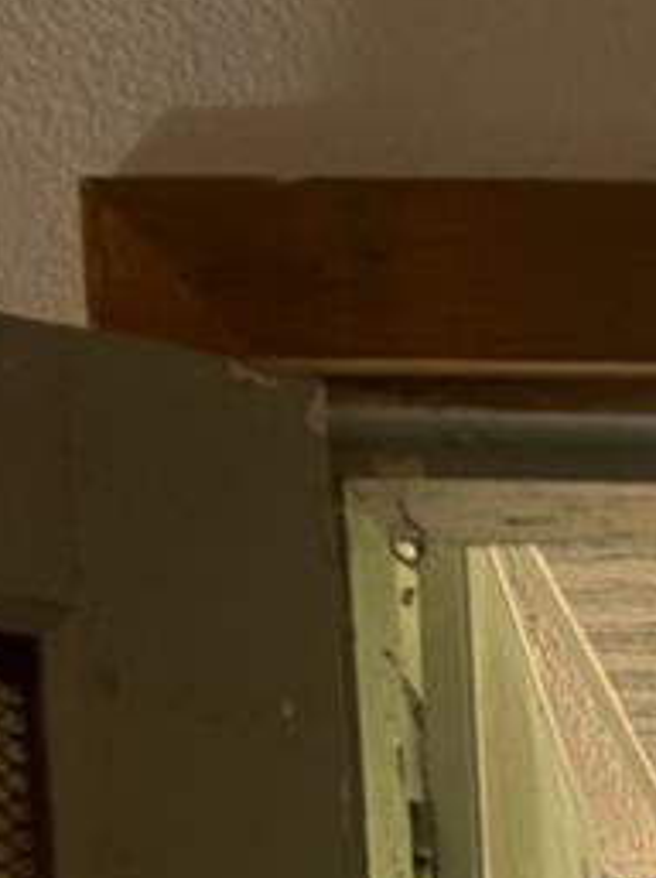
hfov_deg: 9.0
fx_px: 3850
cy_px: 2535
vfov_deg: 10.1
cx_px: 1406
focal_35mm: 152
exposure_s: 1/225
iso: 40
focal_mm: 5.7
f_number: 1.5
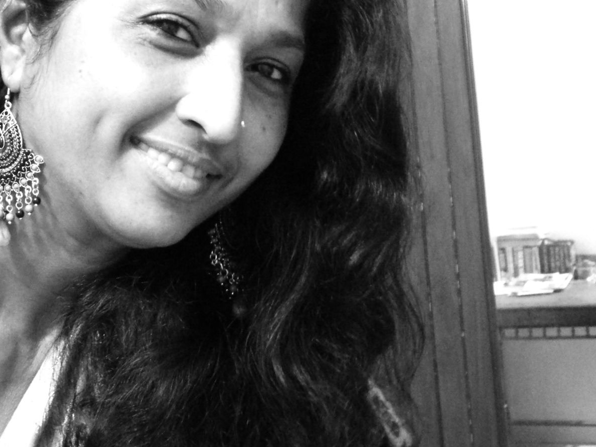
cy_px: 125
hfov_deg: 24.4
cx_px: 125
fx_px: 1360
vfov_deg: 18.6
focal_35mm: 79
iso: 800
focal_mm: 8.4
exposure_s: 1/6
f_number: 3.6
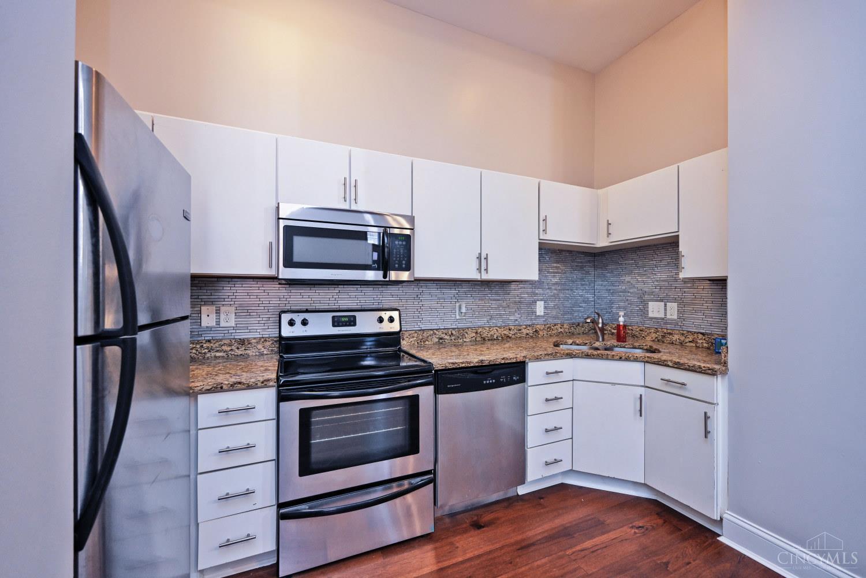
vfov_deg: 81.2
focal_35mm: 14
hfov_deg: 104.3
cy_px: 289
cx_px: 433
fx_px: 337
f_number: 4
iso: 640
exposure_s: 1/60
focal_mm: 14
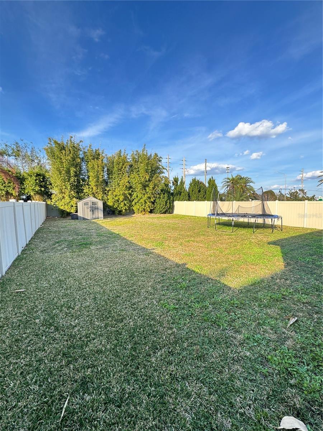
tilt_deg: -3.9
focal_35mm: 14
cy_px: 216
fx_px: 174
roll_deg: +1.1
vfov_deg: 102.1
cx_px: 162
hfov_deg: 85.7
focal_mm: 2.22
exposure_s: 1/347
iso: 40
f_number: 2.2
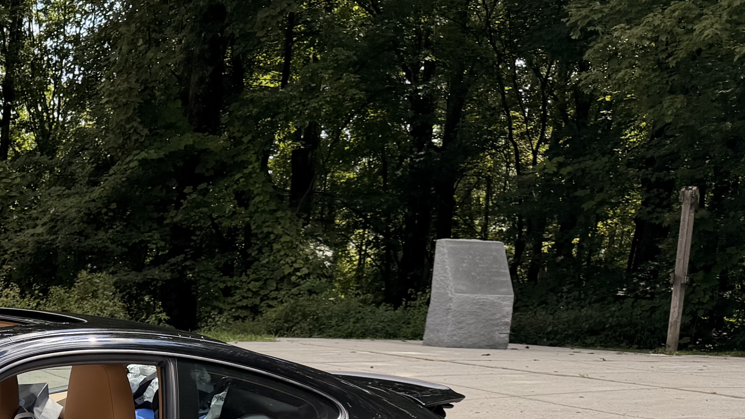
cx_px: -56
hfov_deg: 30.2
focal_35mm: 63
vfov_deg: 18.2
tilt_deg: -12.6
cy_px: 487
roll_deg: -5.2
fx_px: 1245
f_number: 1.78
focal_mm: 6.76
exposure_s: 1/2611
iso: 80
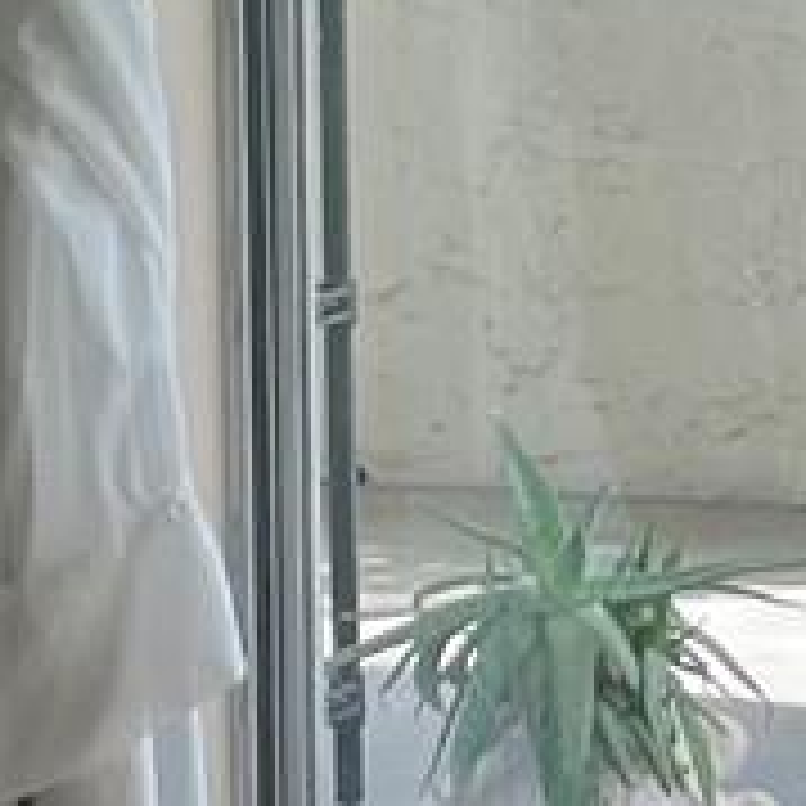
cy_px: -378
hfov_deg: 8.4
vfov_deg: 8.4
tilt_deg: -2.2
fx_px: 5400
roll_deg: +2.4
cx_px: 1063
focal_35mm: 205
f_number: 1.6
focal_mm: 5.1
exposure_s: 1/170
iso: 40
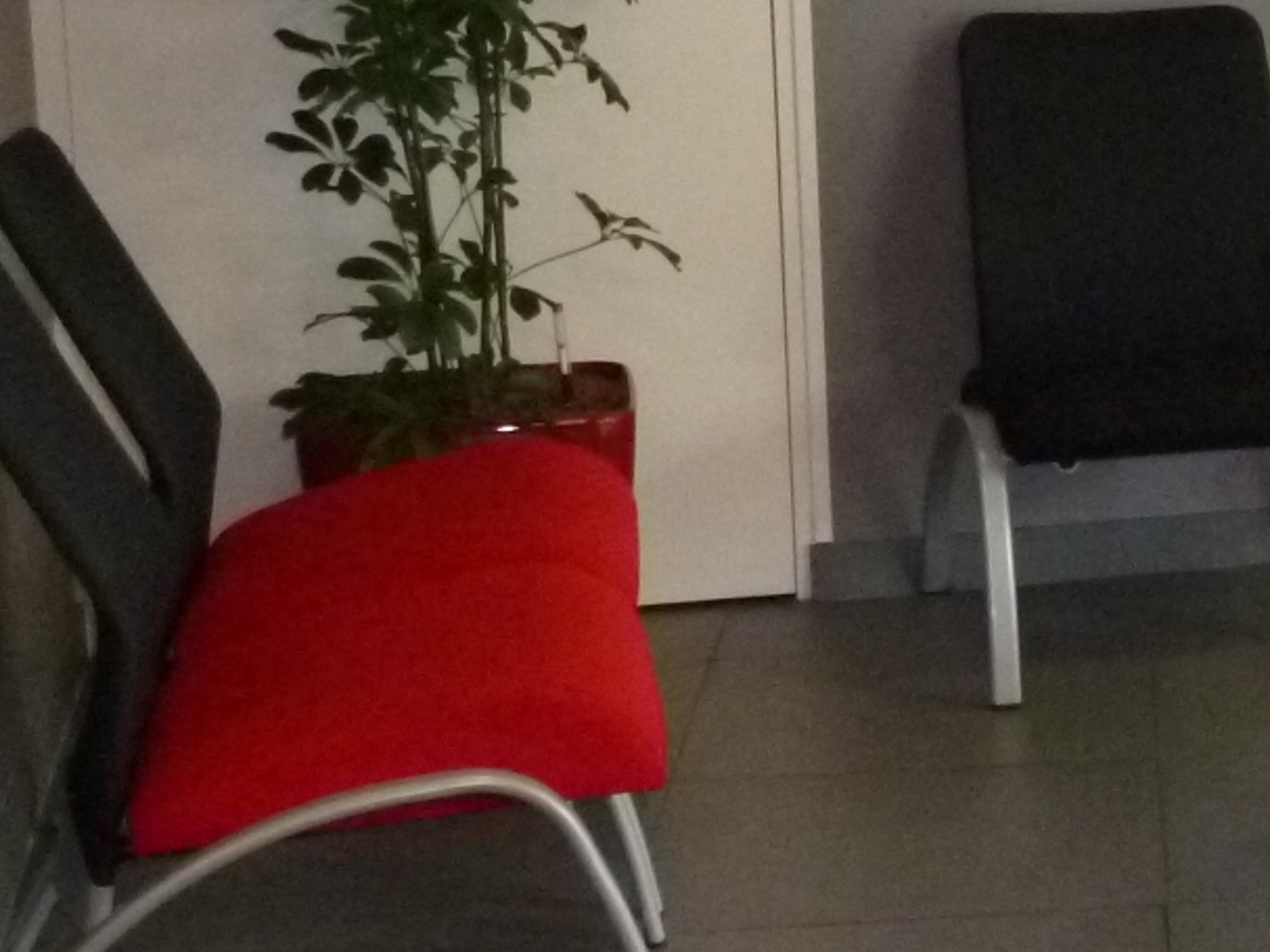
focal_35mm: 108
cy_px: 228
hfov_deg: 16.4
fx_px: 3962
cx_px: 1971
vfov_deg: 13.7
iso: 500
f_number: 3.3
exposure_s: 1/60
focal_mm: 5.7
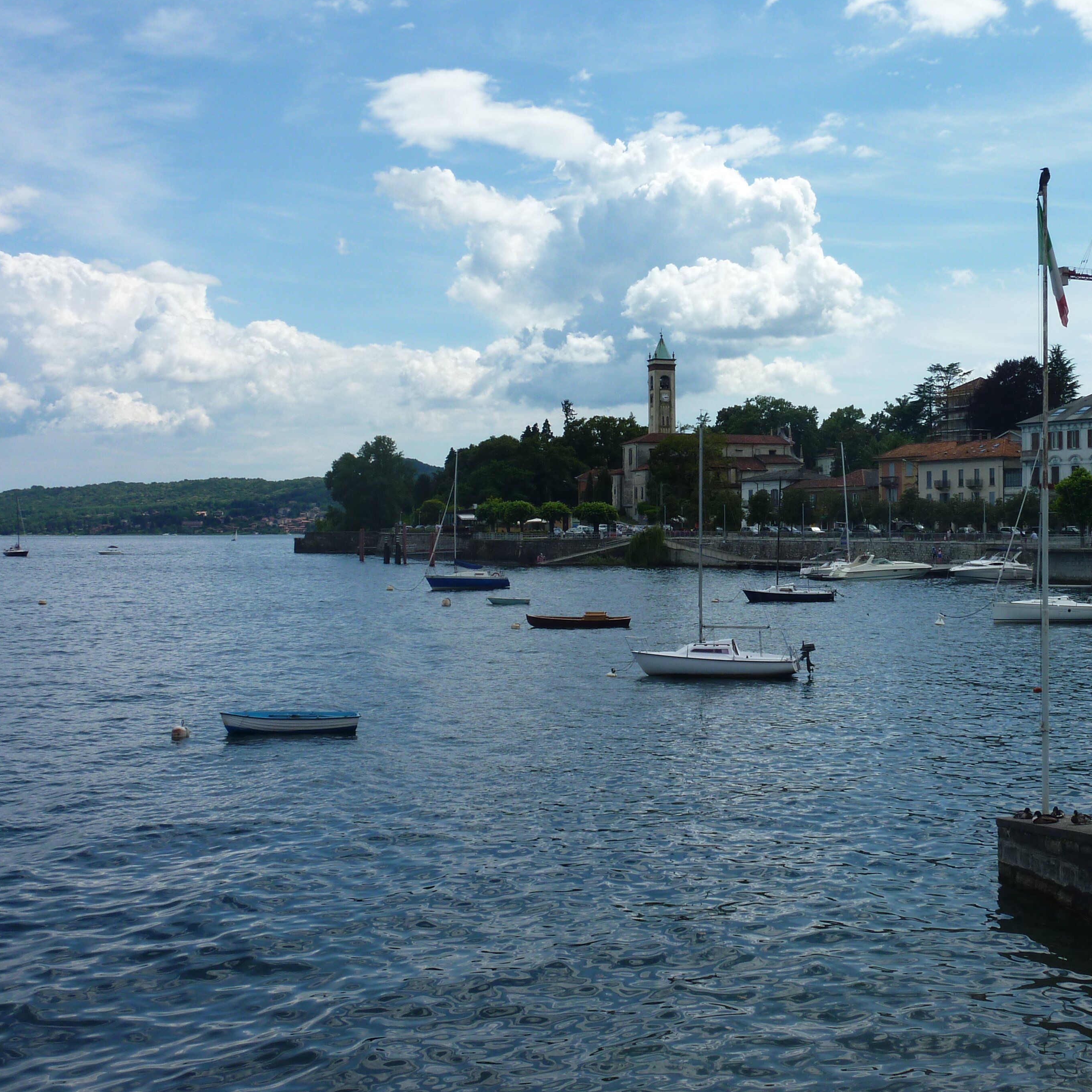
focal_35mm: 44
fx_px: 1570
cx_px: 714
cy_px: 546
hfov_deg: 38.0
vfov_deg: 38.3
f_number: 5.6
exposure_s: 1/500
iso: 80
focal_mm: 6.1
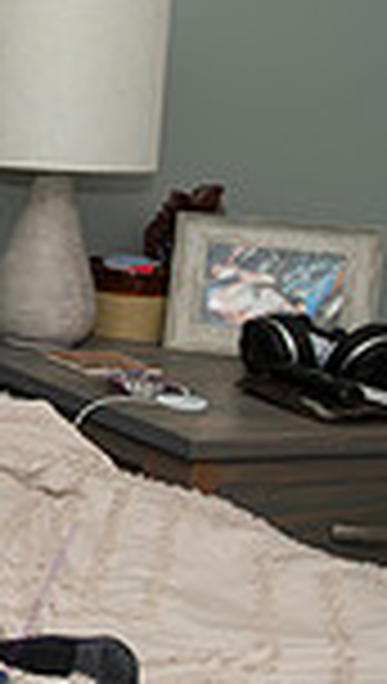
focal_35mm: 100
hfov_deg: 9.2
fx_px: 1816
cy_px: 219
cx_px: -855
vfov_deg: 21.2
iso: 800
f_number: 4
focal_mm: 24
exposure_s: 1/320
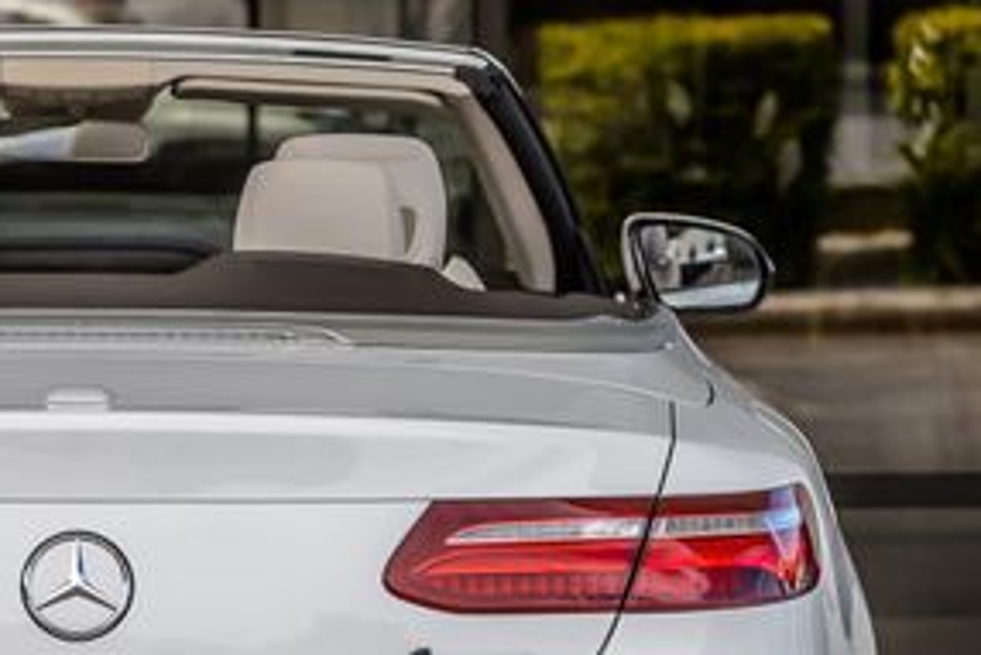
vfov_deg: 5.9
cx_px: 86
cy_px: 510
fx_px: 6379
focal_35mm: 234
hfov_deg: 8.8
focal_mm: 70
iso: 400
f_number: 4
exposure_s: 1/8000
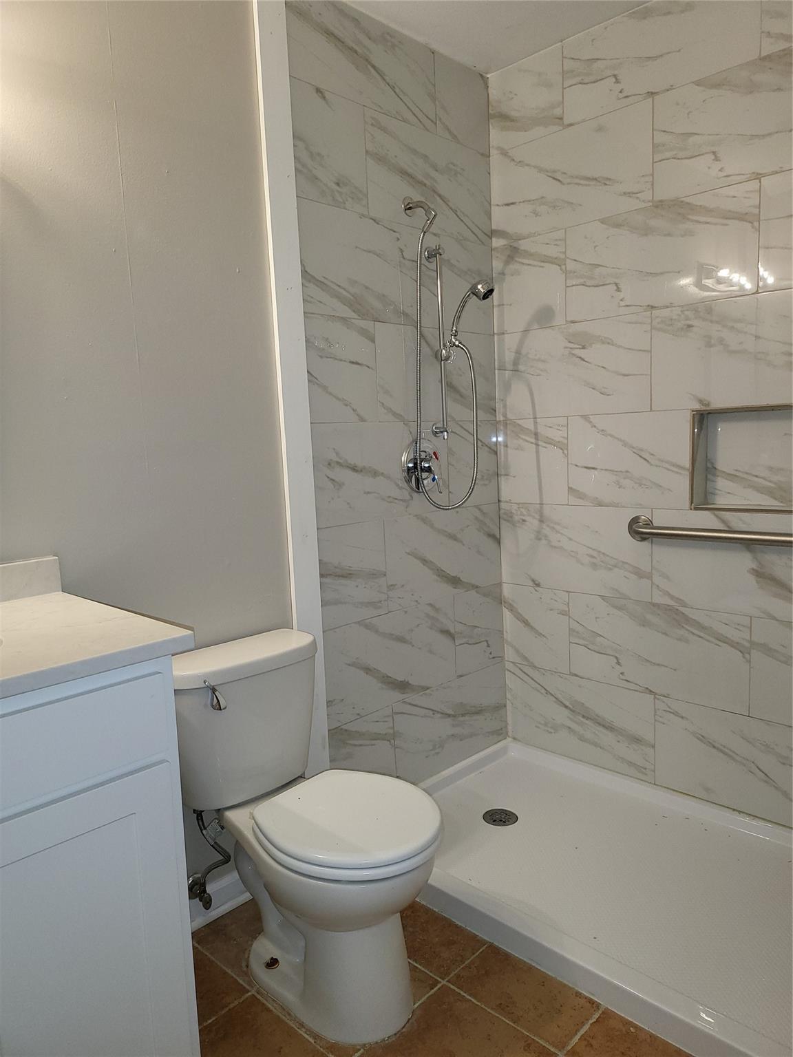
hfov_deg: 56.8
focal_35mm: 24
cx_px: 396
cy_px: 528
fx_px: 733
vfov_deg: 71.6
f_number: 1.8
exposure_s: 1/60
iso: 125
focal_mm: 5
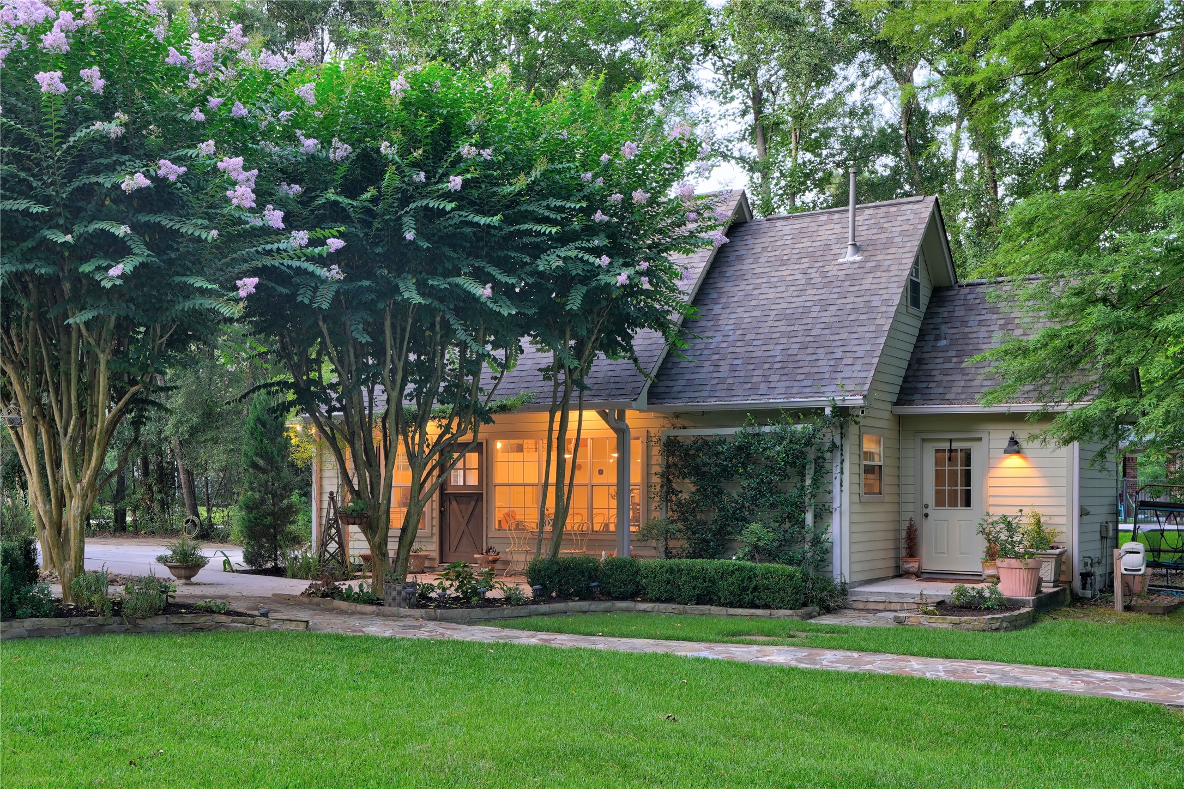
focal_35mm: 35
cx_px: 592
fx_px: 1151
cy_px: 394
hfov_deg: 54.4
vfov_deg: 37.8
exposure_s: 1/3.33
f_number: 8
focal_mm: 35
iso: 400
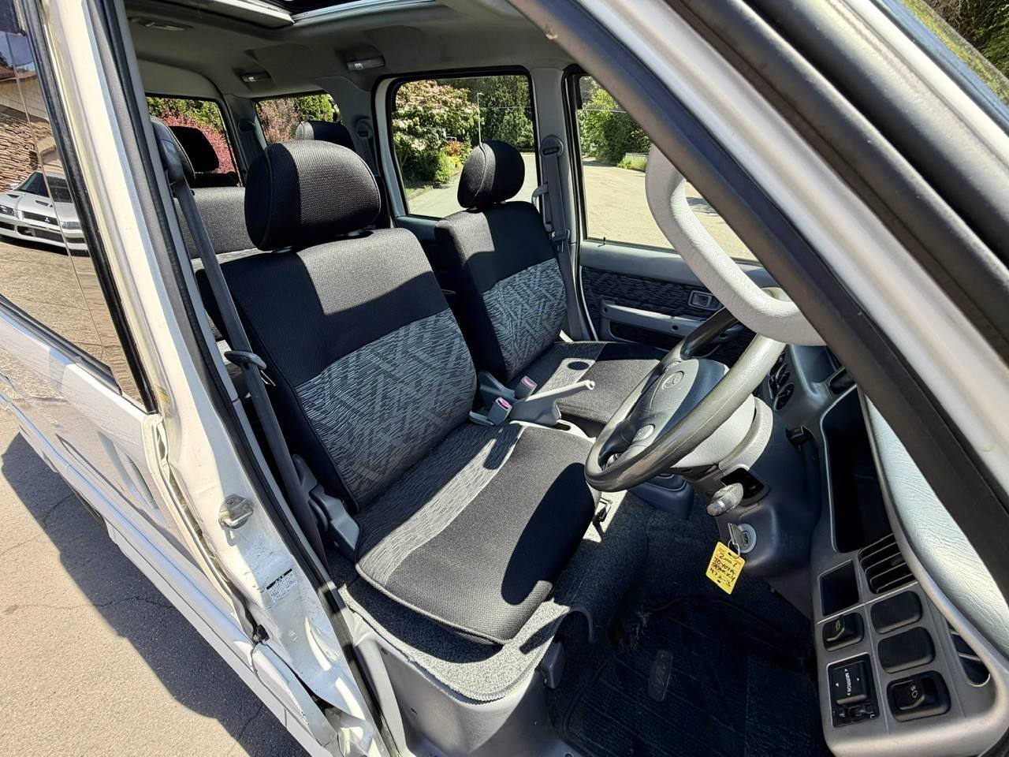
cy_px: 378
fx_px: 408
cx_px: 504
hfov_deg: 102.1
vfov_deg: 85.7
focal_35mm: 14
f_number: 2.2
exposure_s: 1/225
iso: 40
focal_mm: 2.22
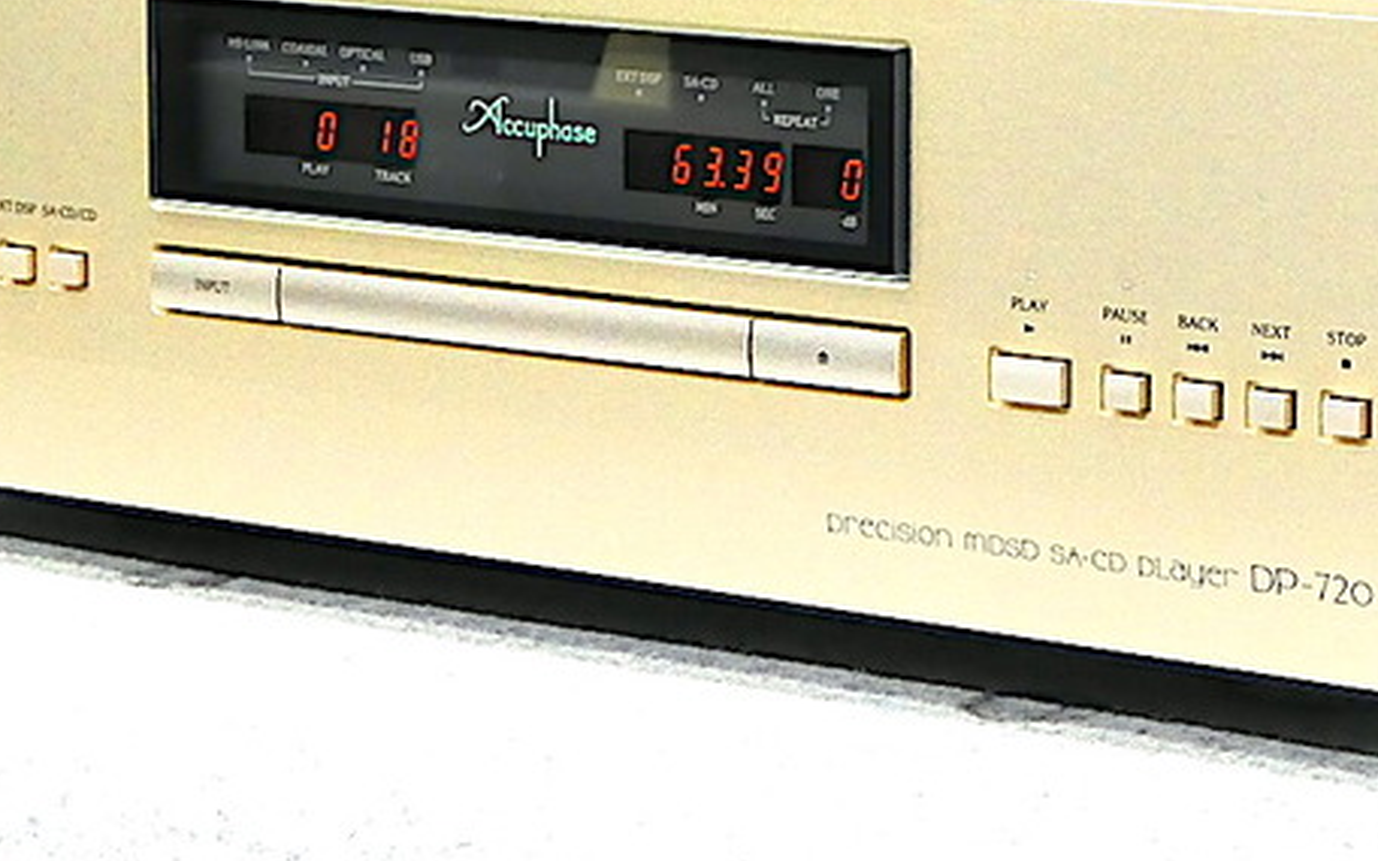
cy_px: 193
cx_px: 1015
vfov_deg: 9.6
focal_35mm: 136
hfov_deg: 15.3
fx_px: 5107
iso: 1600
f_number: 6.3
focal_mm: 10.9
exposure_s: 1/30
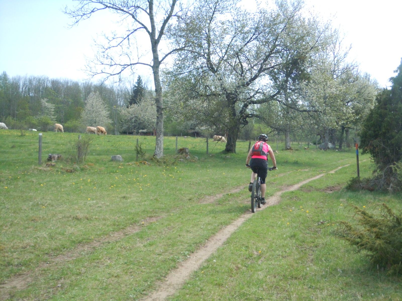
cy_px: 150
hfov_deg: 47.9
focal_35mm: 39
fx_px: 453
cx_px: 201
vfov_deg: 36.8
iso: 400
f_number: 7.4
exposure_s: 1/500
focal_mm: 7.1
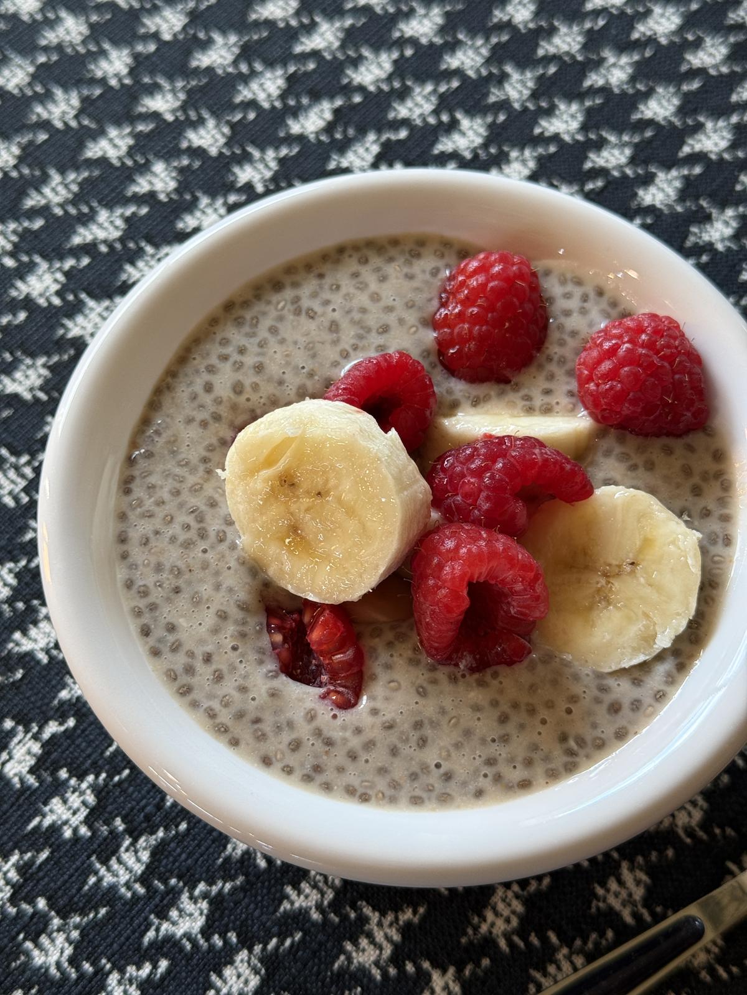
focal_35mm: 48
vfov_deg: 39.7
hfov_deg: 30.3
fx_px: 1381
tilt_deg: -65.2
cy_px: 498
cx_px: 374
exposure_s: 1/60
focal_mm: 6.76
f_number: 1.78
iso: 50
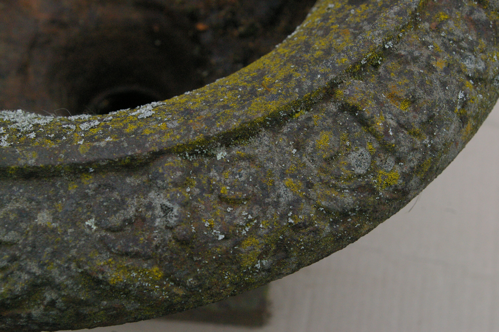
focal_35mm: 39
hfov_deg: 49.6
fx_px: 540
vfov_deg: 34.1
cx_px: 250
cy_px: 166
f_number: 8
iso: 1600
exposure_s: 1/350
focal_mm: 26
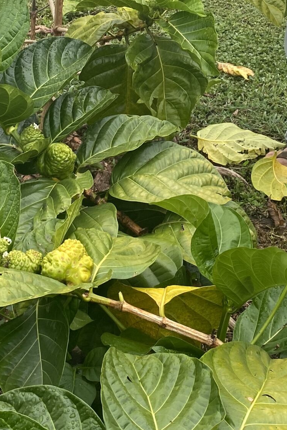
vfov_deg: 26.9
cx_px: 151
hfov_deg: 18.9
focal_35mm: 72
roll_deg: +3.1
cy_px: 23
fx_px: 861
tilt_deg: -19.5
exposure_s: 1/1808
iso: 32
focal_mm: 4.25
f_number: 1.8
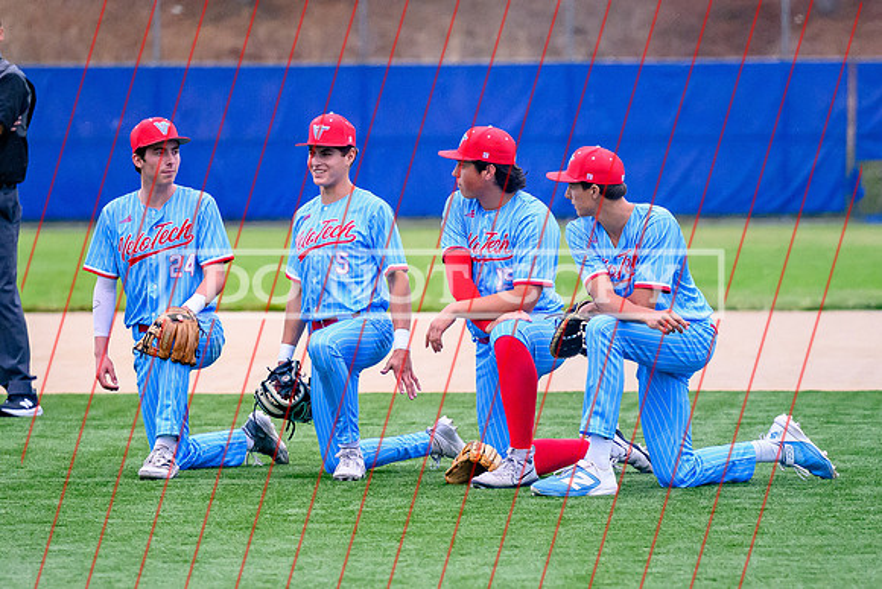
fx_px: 7249
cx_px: 565
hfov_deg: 7.0
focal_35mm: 296
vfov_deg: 4.6
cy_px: 404
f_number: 2.8
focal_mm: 145
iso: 5000
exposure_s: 1/2500
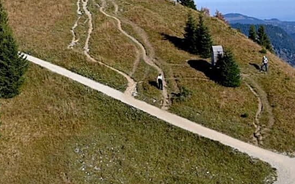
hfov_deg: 33.0
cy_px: 35
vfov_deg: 21.0
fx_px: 490
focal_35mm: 61
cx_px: 81
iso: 100
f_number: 7.1
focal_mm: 32
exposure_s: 1/400
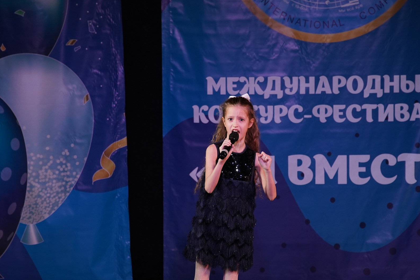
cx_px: 220
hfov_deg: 8.5
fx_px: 2835
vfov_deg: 5.7
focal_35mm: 243
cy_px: 182
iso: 1600
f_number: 4
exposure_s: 1/400
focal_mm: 150
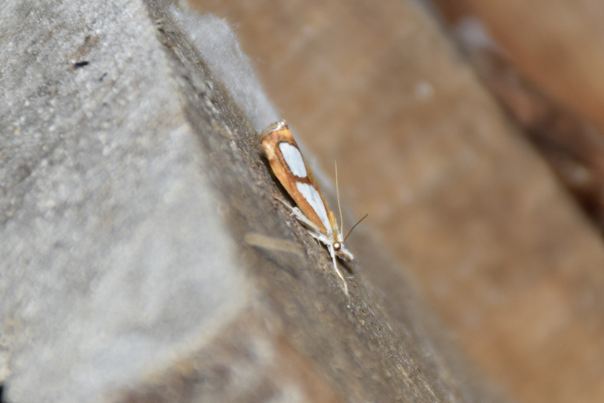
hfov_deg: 9.8
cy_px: 202
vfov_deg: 6.5
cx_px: 302
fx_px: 3522
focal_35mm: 210
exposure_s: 1/60
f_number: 7.1
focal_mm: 140
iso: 320
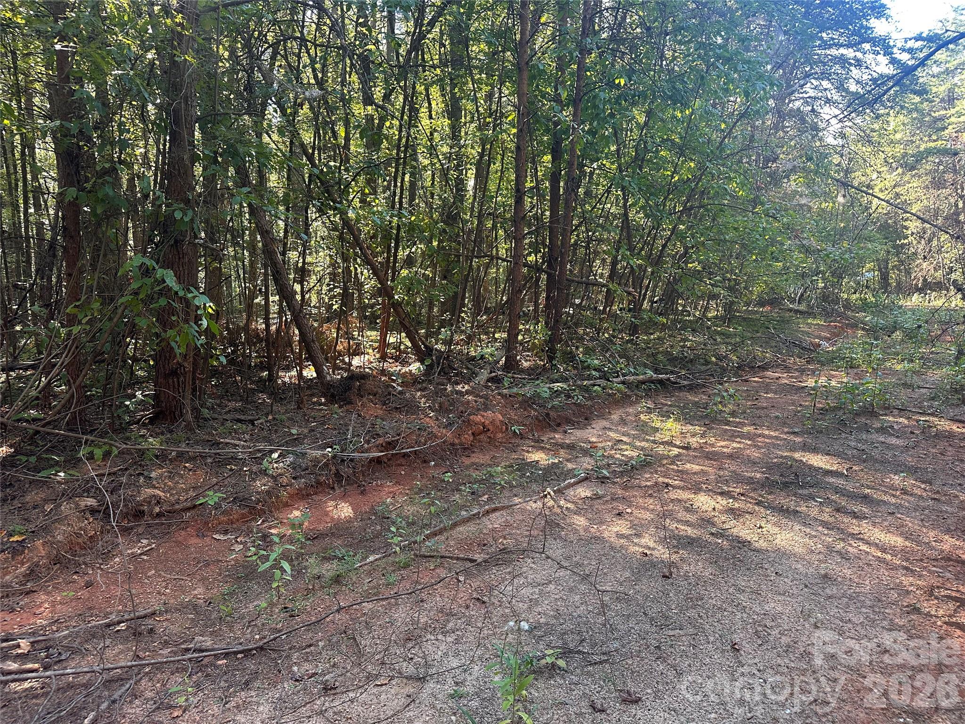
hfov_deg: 71.6
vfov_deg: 56.8
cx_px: 482
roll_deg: -1.8
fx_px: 669
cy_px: 362
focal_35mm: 24
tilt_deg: -10.6
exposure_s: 1/121
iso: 125
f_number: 1.78
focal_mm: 6.86
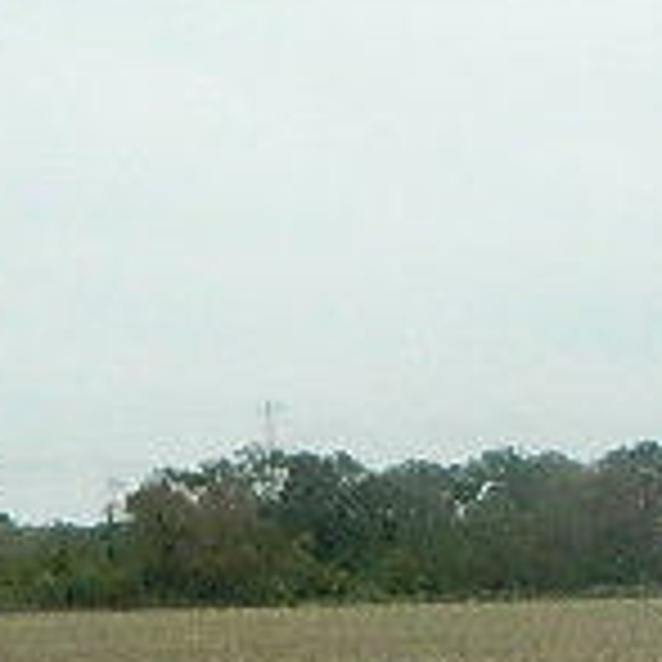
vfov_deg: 11.2
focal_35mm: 154
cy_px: 725
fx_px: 3332
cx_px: 1229
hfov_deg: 10.6
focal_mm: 4.5
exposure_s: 1/500
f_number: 8.7
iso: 400
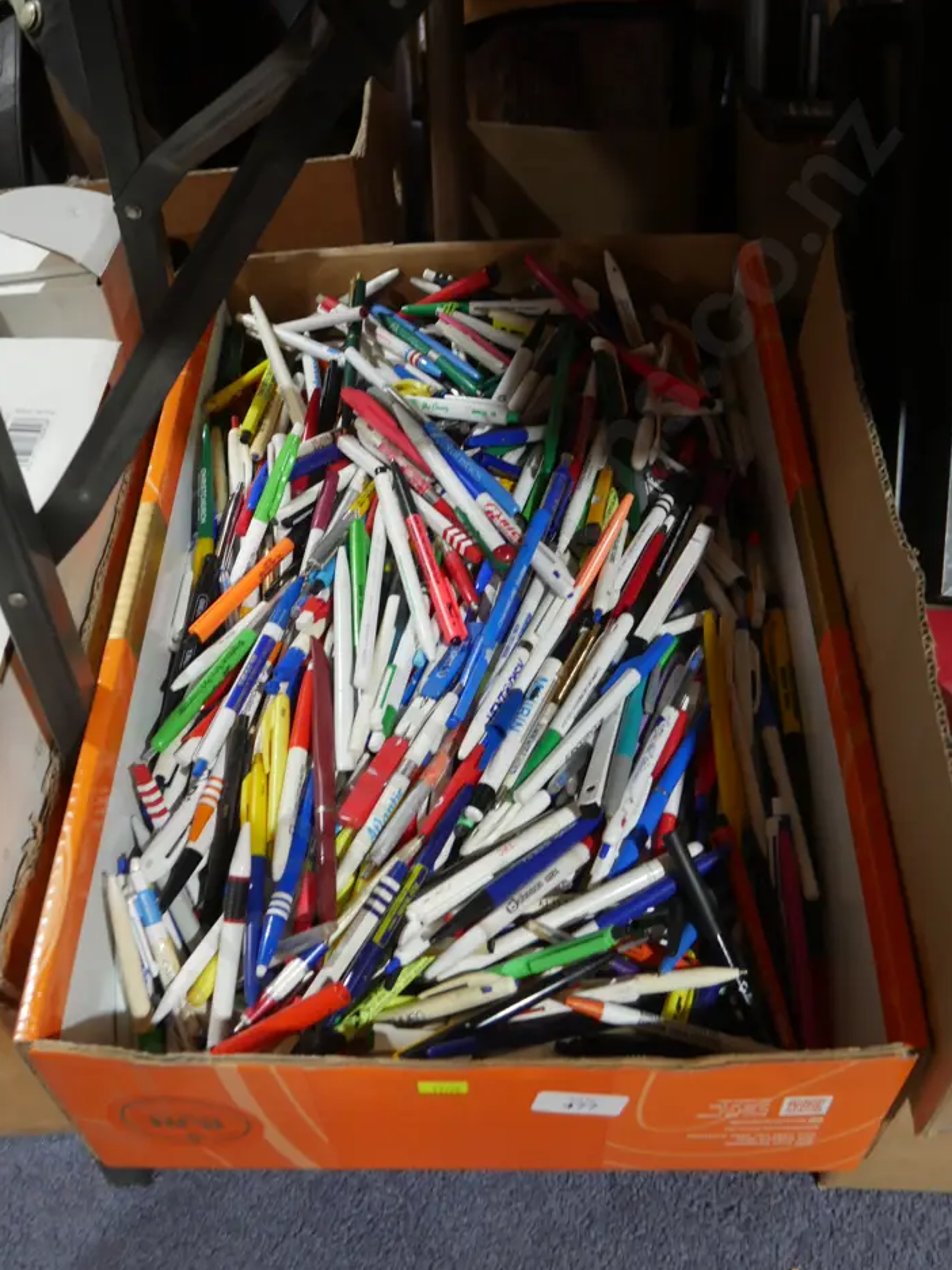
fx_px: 1283
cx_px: 462
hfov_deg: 40.7
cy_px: 672
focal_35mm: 35
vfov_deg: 52.6
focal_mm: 16
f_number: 3.6
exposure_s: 1/60
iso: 800
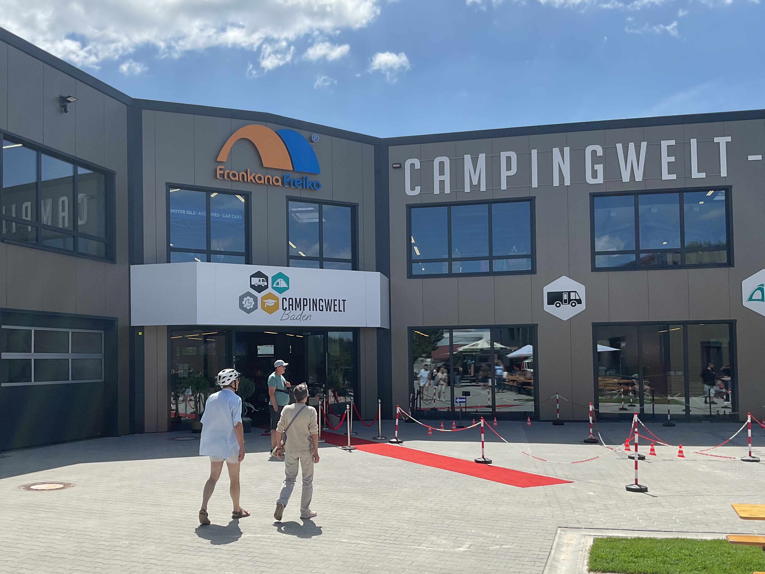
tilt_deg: +1.6
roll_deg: +0.5
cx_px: 336
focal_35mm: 35
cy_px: 334
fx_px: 774
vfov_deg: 40.6
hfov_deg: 52.5
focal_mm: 3
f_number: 1.8
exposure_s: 1/2959
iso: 16
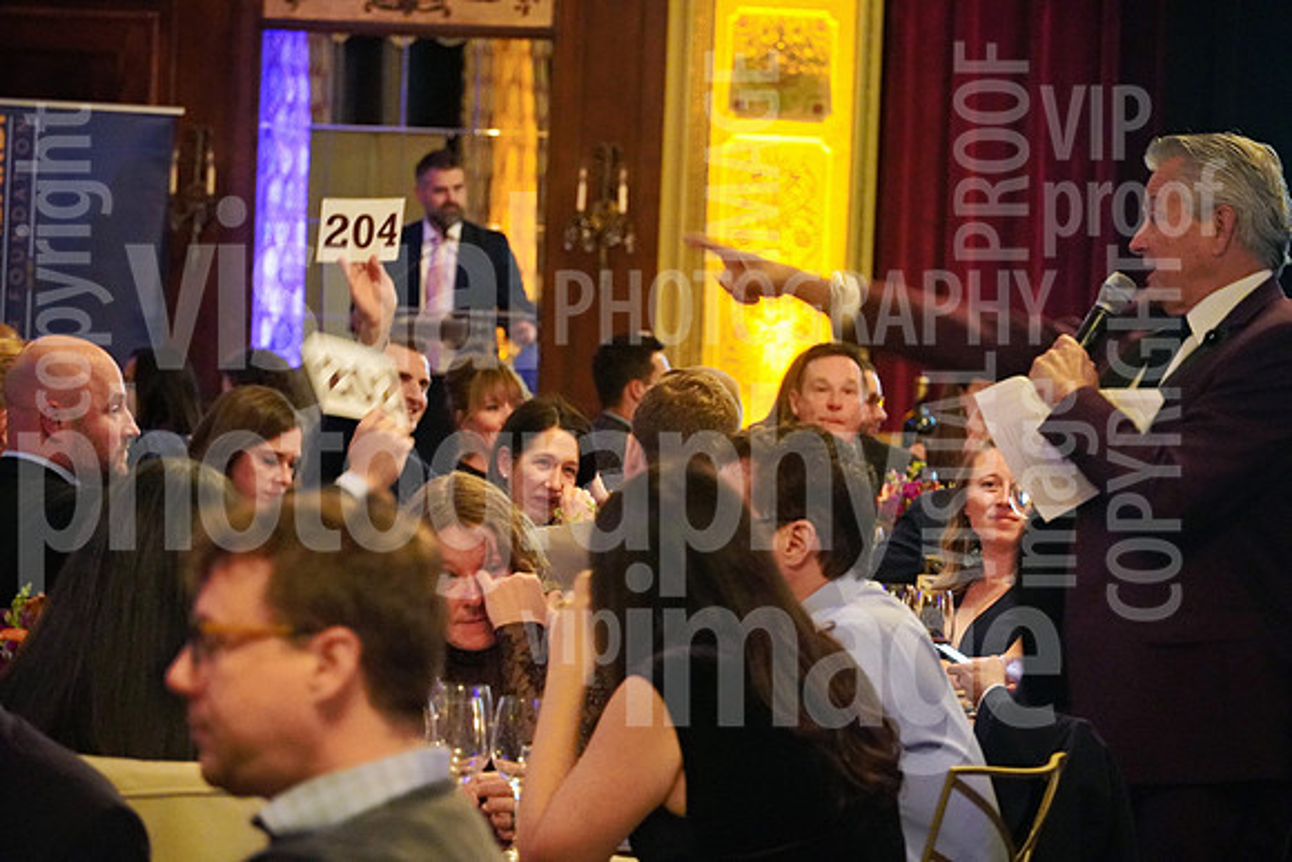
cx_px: 646
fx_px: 6730
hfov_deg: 11.0
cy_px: 431
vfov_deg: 7.3
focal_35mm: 188
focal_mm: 125
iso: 6400
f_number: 5.6
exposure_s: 1/13
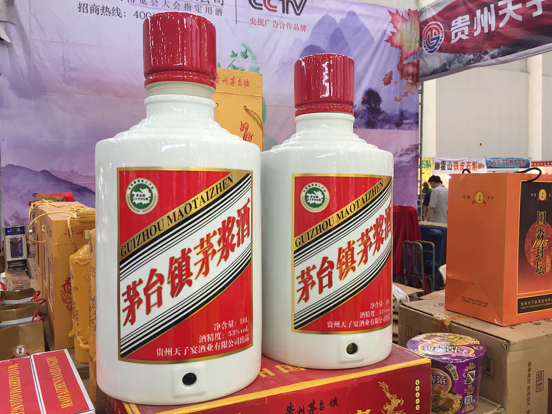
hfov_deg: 61.7
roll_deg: +0.8
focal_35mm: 29
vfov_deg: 48.2
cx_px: 276
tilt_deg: -2.1
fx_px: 462
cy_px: 207
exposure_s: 1/33
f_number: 2.2
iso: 100
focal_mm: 4.15
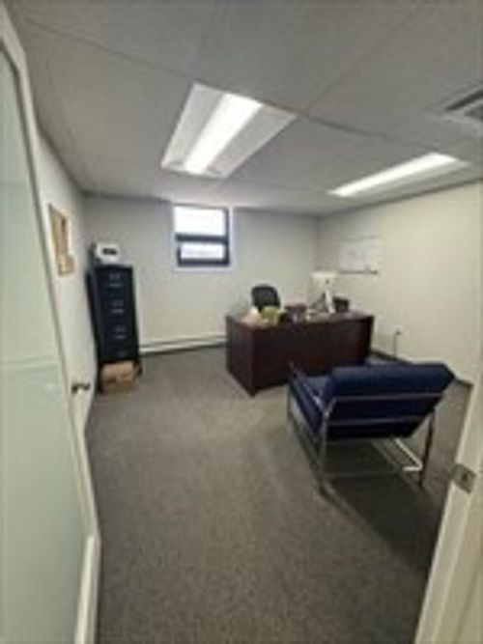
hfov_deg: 85.7
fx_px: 261
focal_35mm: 14
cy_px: 322
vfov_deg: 102.1
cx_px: 242
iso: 125
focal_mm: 2.22
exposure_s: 1/120
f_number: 2.2
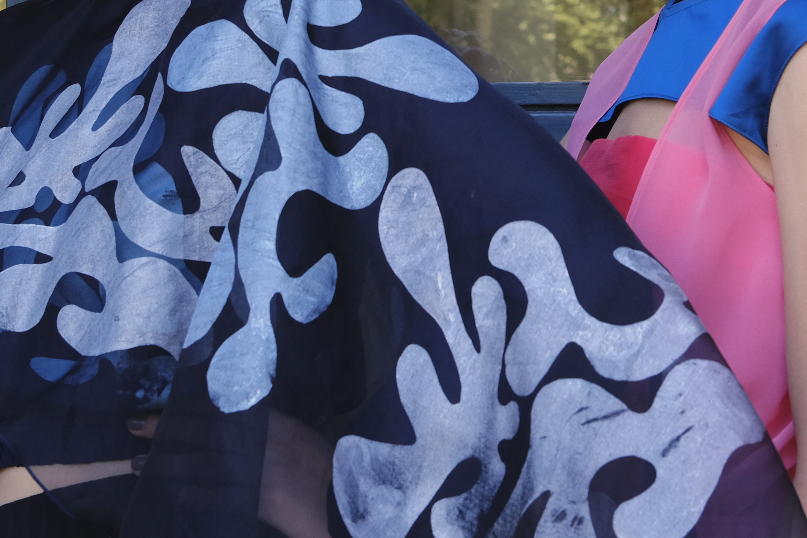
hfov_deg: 20.9
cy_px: 74
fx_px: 2174
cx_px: 552
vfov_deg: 14.0
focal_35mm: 97
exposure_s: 1/125
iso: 500
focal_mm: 27.5
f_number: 5
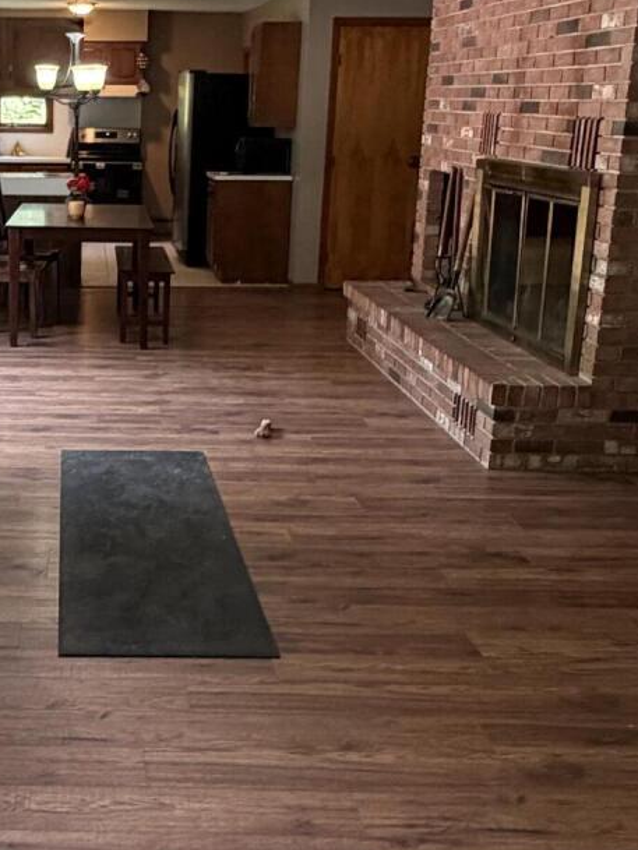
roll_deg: -1.4
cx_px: 64
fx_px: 1130
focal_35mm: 46
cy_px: 384
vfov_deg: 41.2
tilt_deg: -14.1
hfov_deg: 30.2
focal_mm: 2.22
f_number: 2.2
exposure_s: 1/81
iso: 320
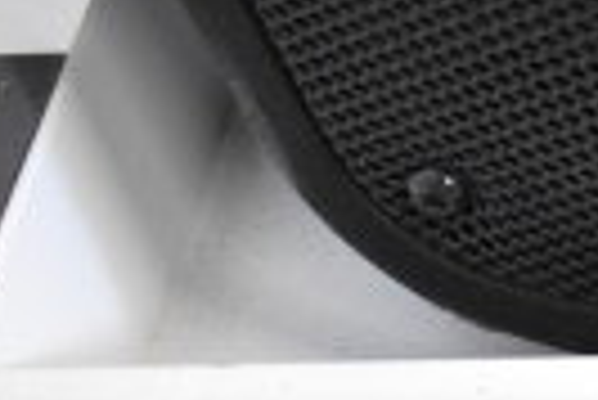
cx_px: 1344
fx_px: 2632
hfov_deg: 11.2
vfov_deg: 8.6
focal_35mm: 158
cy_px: 528
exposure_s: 1/40
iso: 3600
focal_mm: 23
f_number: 3.8
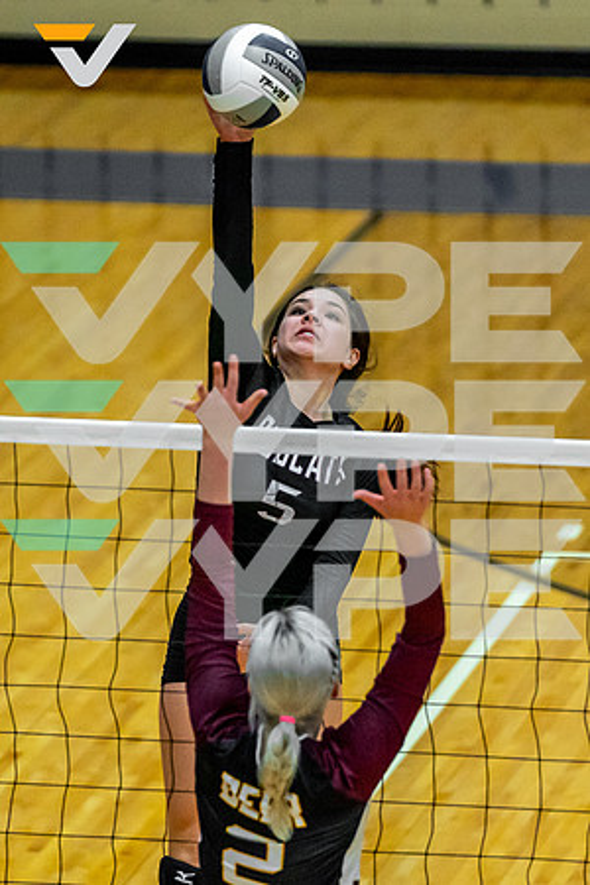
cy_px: 459
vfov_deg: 5.1
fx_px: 9891
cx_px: 242
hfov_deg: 3.4
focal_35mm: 402
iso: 2000
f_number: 2.8
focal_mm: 191
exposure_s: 1/1250
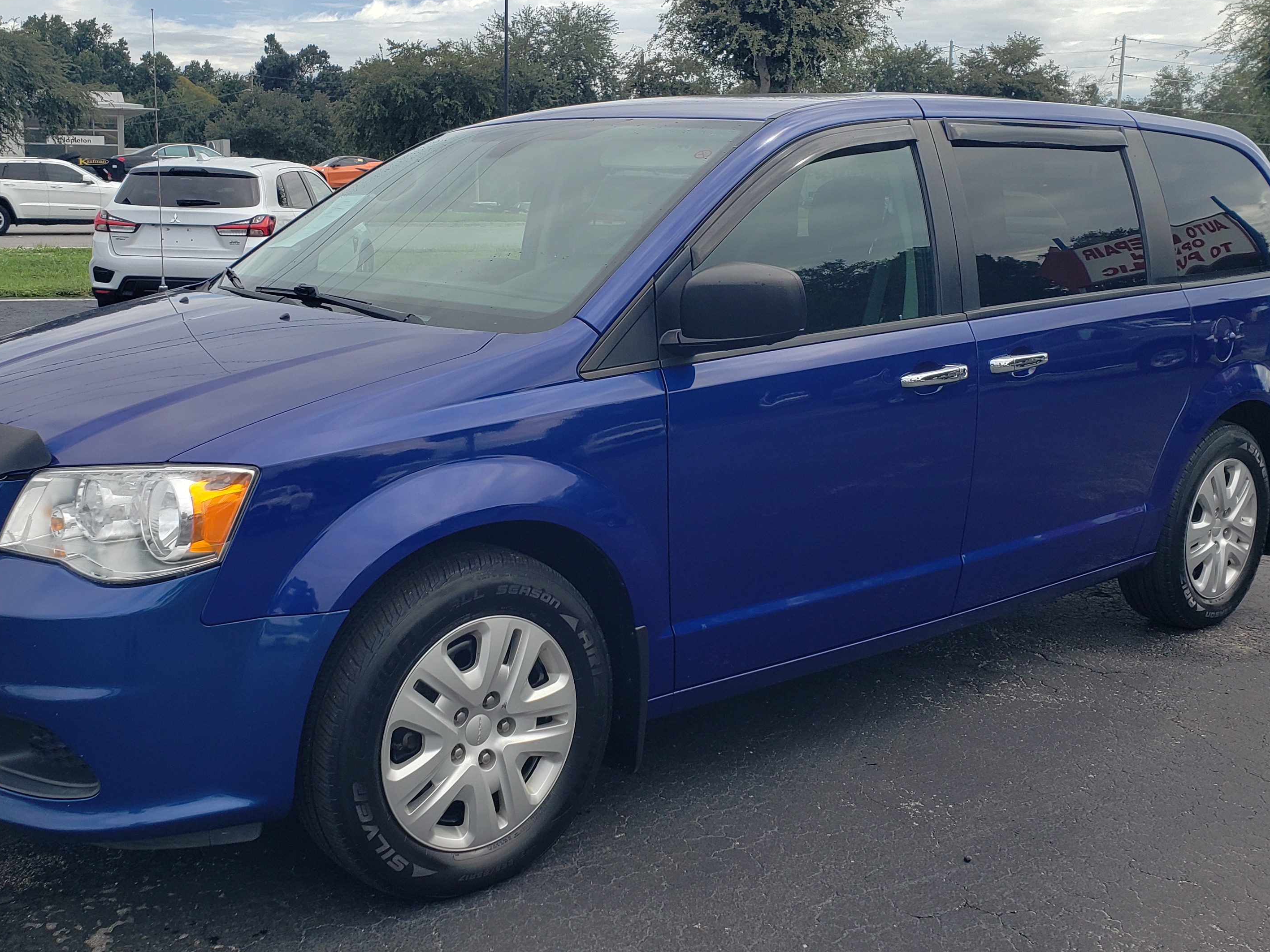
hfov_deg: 50.1
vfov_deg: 38.6
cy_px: 435
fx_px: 1358
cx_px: 576
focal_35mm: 37
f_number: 2.4
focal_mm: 4.3
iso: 50
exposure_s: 1/1239
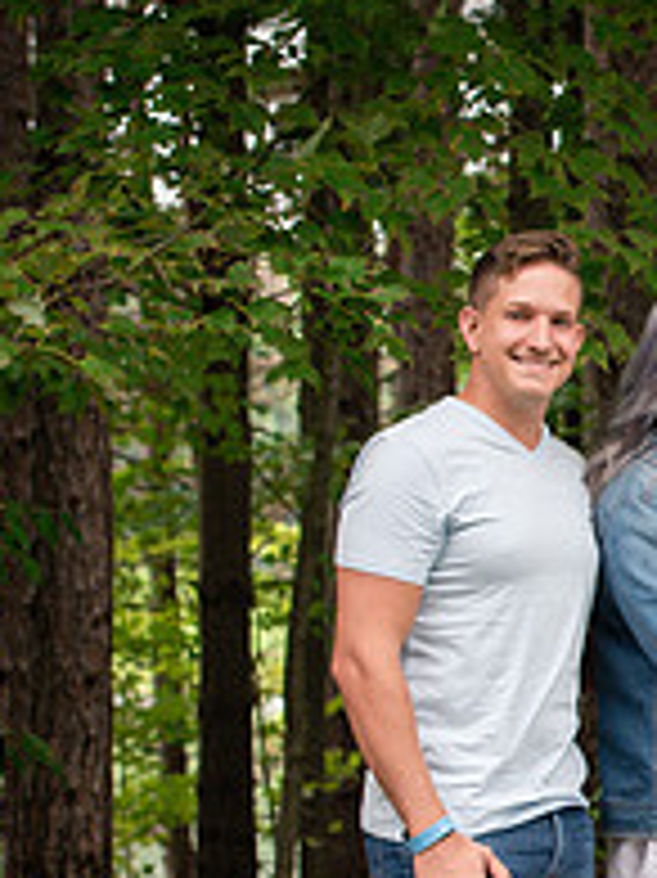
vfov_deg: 9.4
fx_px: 5345
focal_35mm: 211
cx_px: 1257
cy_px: 717
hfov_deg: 6.8
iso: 800
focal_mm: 70
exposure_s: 1/200
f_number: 5.6
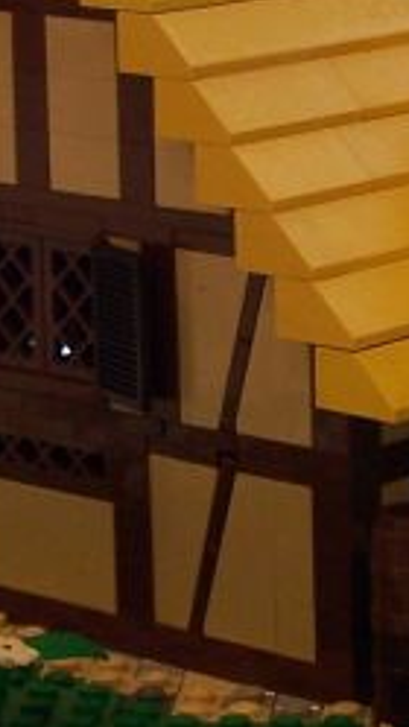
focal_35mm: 170
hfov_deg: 7.1
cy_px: 342
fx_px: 3279
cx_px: 535
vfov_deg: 12.7
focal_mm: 6.3
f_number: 2.8
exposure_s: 1/30
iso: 80
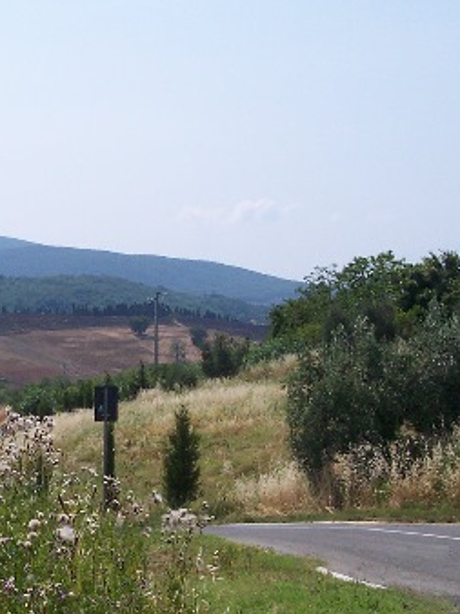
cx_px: -49
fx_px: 1597
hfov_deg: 15.9
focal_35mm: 90
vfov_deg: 21.8
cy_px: 274
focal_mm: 8
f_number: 4.8
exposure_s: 1/1000
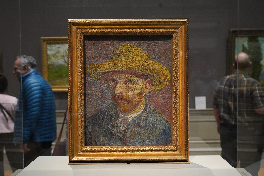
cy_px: 88
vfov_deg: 33.4
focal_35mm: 40
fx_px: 293
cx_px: 132
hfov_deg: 48.5
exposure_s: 1/100
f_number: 5.6
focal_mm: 40
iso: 6400
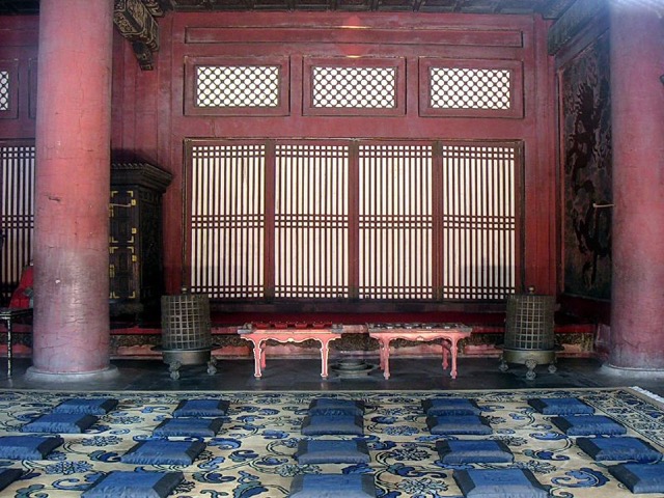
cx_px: 332
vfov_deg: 38.7
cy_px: 249
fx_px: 710
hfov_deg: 50.1
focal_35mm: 37
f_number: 2.8
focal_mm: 5.7
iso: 100
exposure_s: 1/6
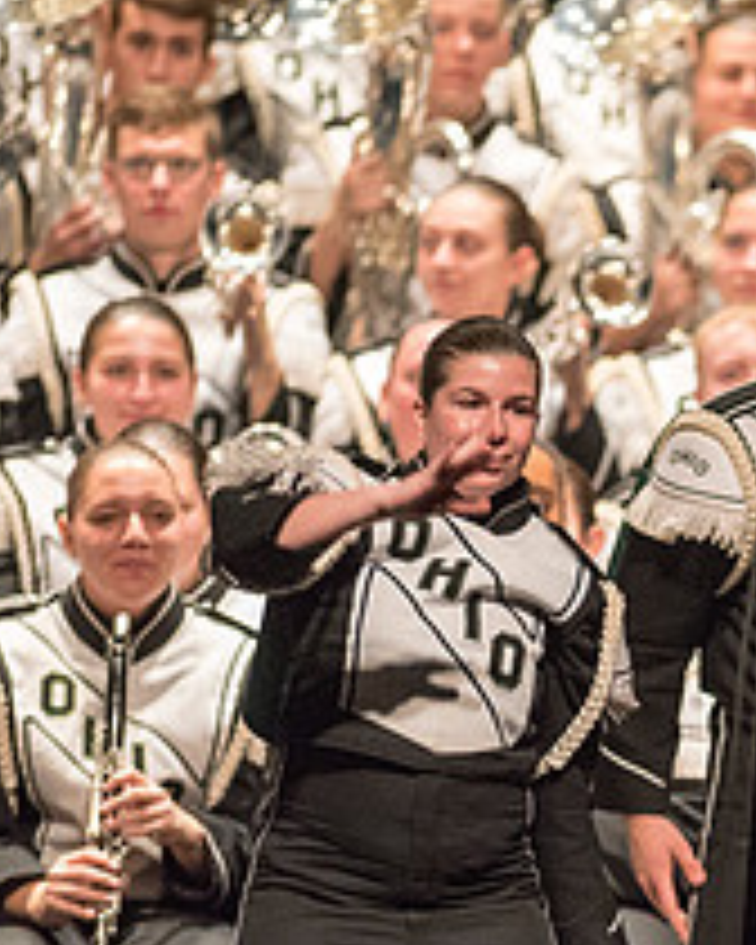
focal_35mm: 779
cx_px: 1233
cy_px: 866
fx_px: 21787
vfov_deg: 2.5
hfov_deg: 2.0
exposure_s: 1/500
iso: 4000
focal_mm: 300
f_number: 2.8
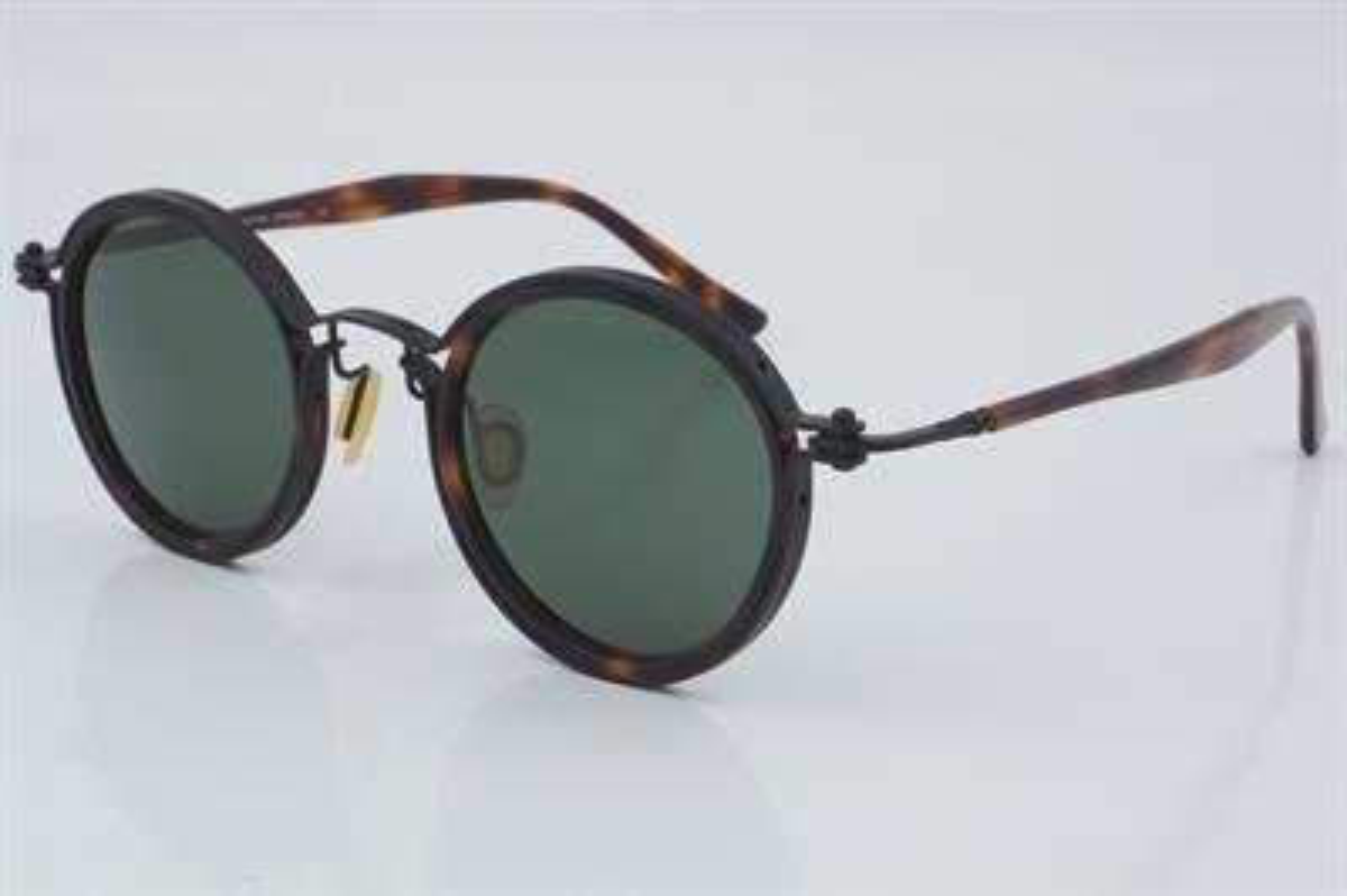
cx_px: 674
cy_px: 448
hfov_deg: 27.0
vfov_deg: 18.2
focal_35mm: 75
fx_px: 2804
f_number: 32
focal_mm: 50
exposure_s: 1/4
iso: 100
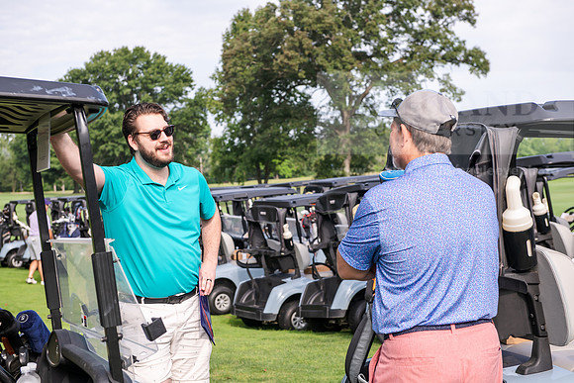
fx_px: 989
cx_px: 287
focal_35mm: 62
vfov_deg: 21.9
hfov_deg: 32.4
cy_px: 192
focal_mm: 62
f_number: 5.6
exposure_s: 1/320
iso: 160
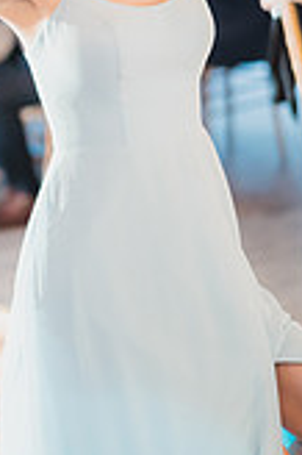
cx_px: -25
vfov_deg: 14.9
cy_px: 72
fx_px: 1727
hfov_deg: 9.9
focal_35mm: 137
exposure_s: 1/800
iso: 1250
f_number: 1.4
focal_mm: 50
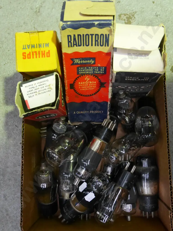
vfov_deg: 46.8
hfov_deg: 36.0
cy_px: 116
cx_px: 86
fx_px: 266
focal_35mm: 40
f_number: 4.6
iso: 3200
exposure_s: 1/40
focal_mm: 20
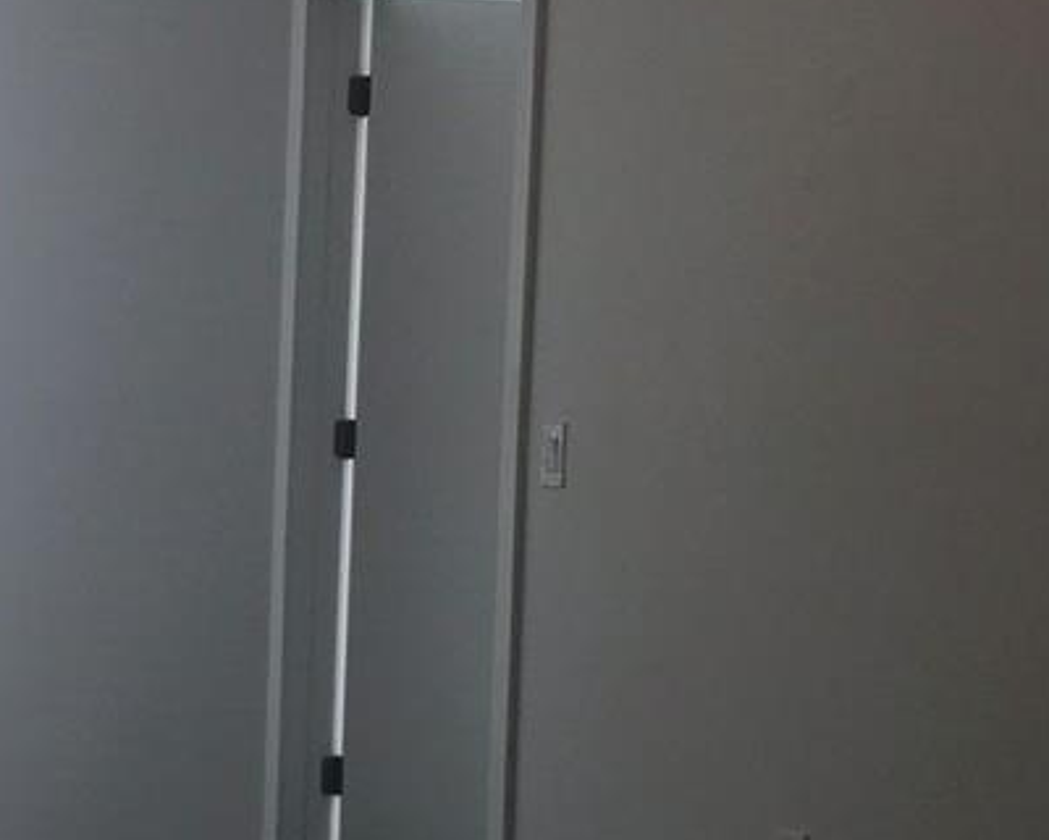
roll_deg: -2.1
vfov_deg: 18.6
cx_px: 144
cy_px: 614
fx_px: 2546
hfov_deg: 22.8
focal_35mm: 82
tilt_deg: -3.1
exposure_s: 1/247
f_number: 1.8
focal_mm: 3.99
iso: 20
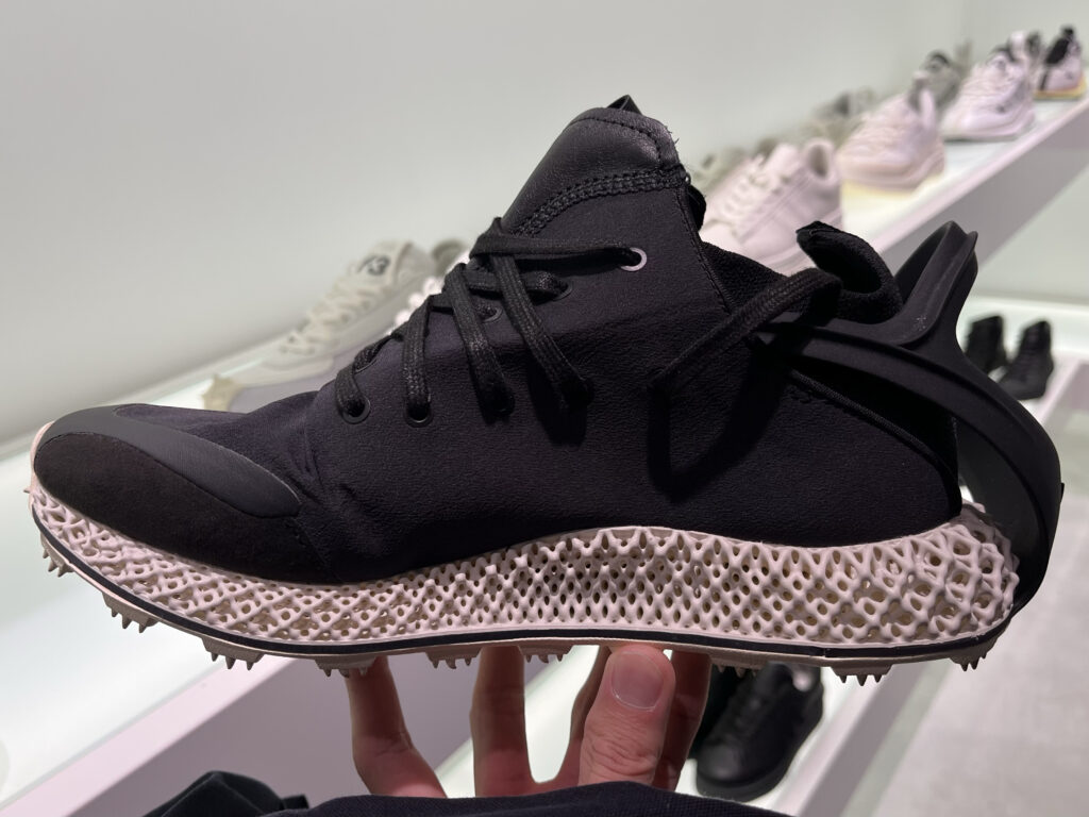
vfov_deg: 53.1
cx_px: 544
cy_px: 408
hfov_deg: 67.3
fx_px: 818
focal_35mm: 26
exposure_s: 1/282
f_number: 1.6
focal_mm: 5.1
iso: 40
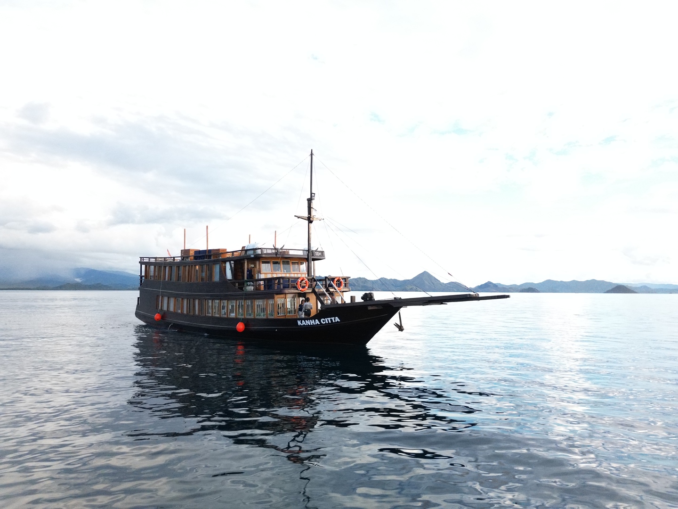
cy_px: 254
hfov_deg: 71.6
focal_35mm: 24
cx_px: 339
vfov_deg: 56.8
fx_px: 470
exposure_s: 1/50
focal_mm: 6.72
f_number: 1.7
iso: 1600
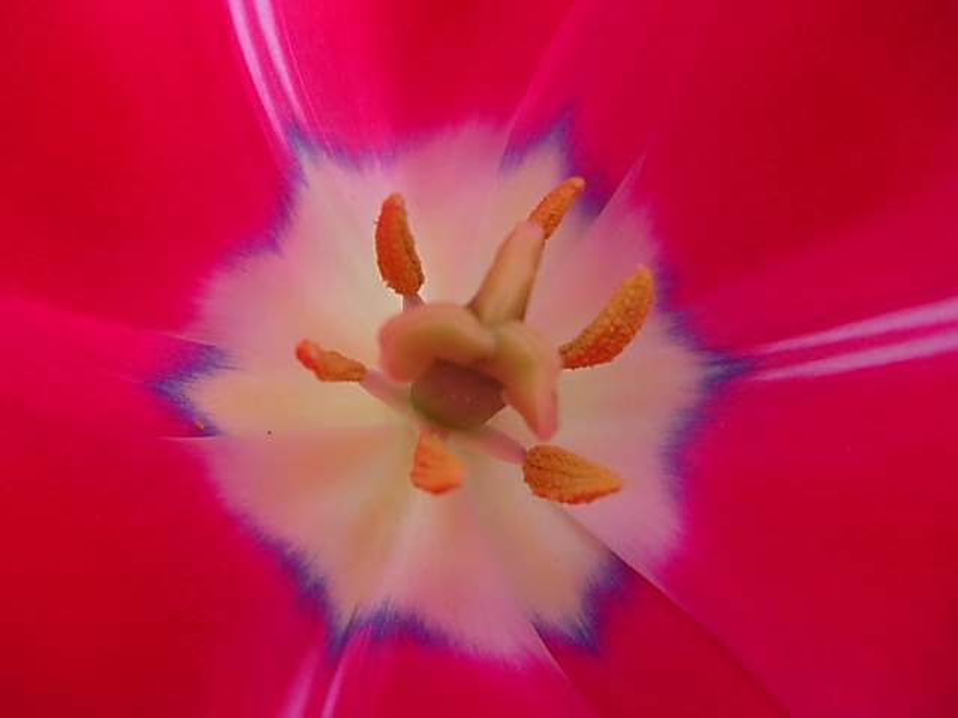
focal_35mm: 38
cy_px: 359
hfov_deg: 49.0
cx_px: 479
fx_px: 1052
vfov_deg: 37.7
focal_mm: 7.8
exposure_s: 1/32.9
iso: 79
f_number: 2.8
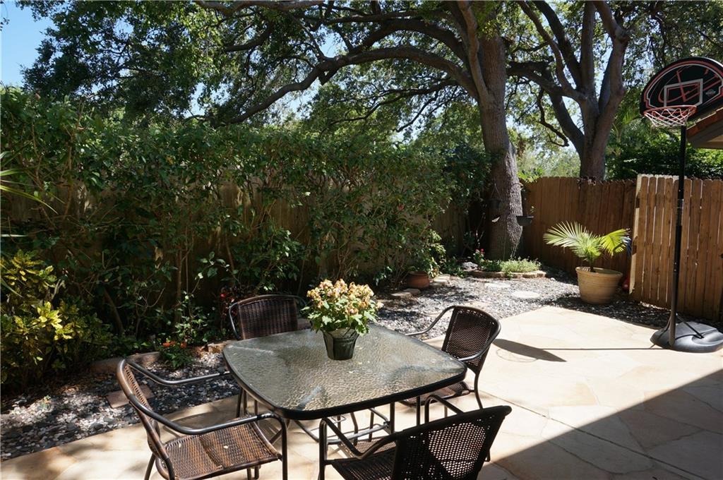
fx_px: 481
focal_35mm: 24
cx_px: 362
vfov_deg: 53.0
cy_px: 240
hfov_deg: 73.8
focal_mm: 16
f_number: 8
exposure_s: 1/125
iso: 100
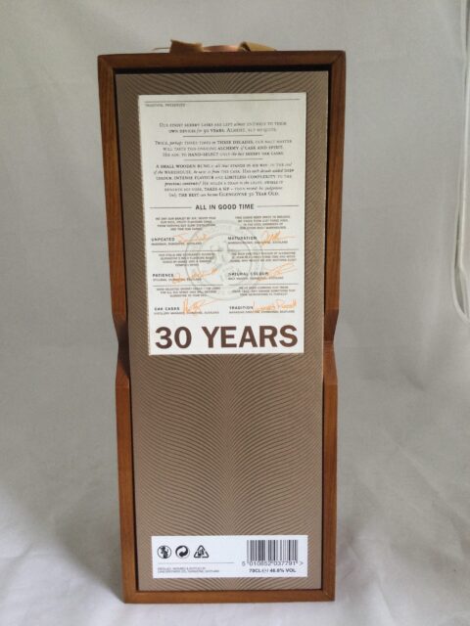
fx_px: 561
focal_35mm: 31
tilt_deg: -10.7
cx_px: 235
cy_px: 313
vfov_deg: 58.4
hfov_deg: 45.4
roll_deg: +1.1
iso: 64
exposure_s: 1/33
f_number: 2.4
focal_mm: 3.3
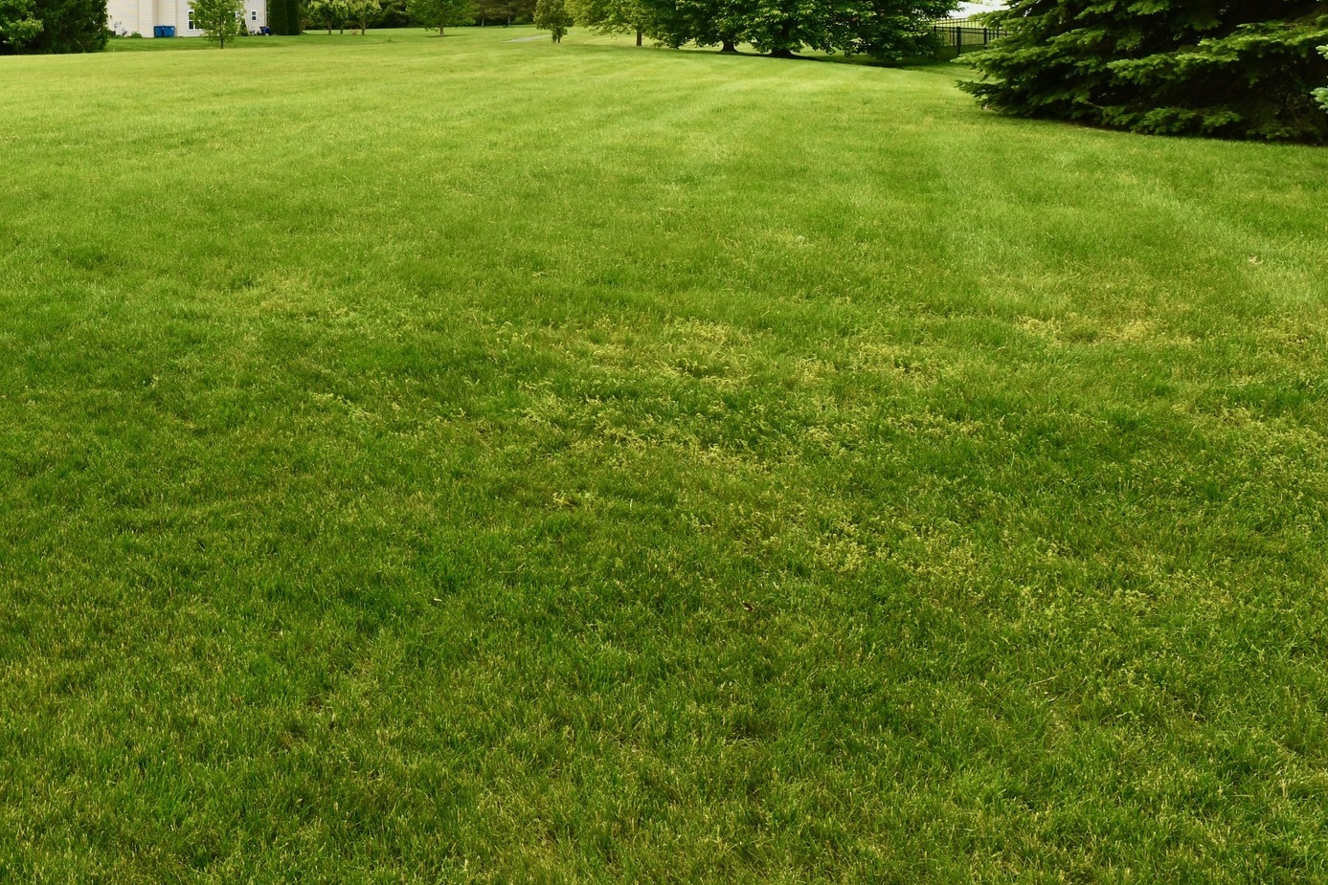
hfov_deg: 47.5
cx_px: -59
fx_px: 1144
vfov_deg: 38.7
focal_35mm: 31
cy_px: 53
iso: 640
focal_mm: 14
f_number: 10
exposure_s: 1/400
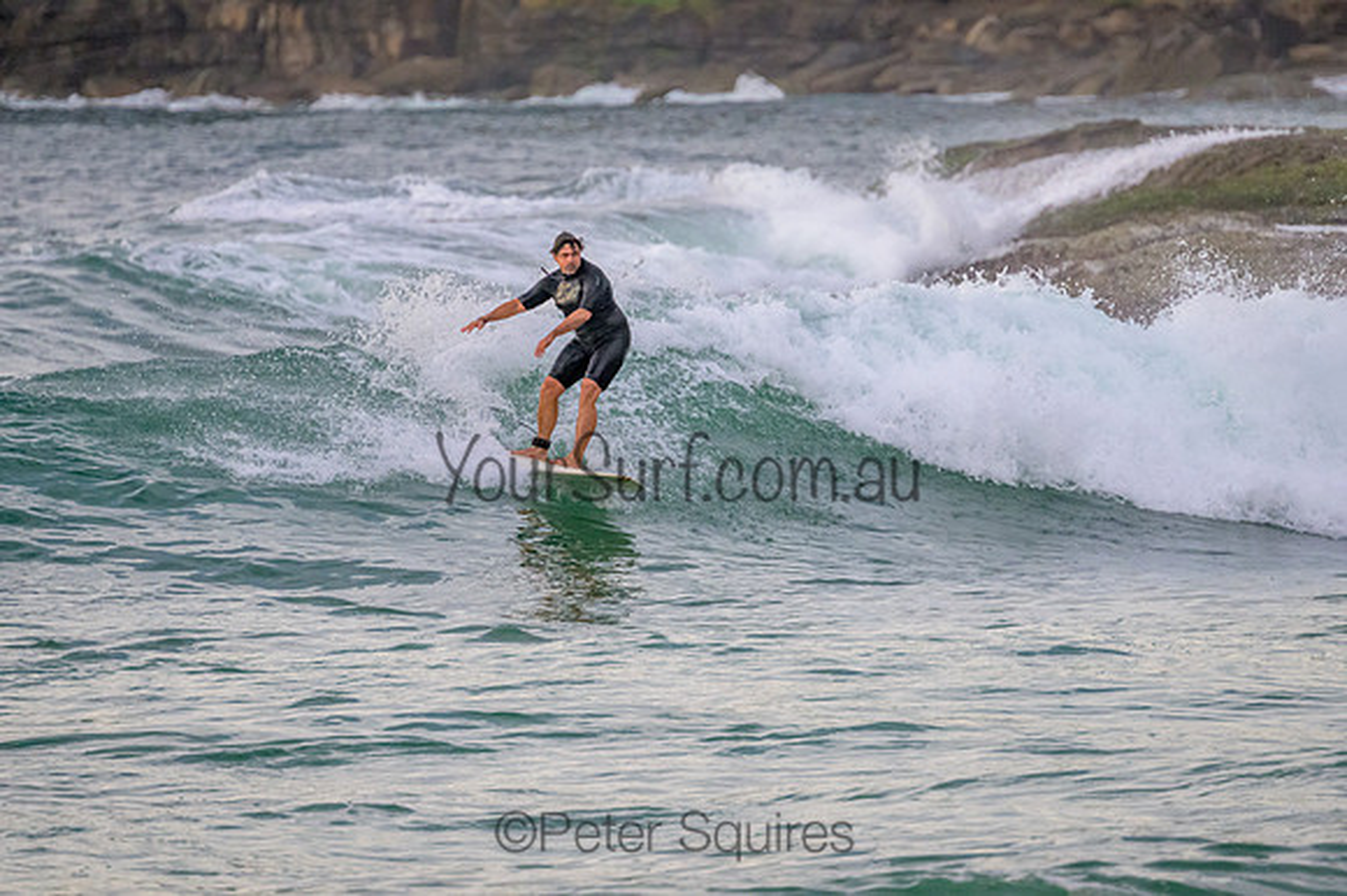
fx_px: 22436
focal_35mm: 600
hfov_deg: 3.4
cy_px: 448
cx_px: 674
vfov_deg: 2.3
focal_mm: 400
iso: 800
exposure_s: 1/2500
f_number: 5.6
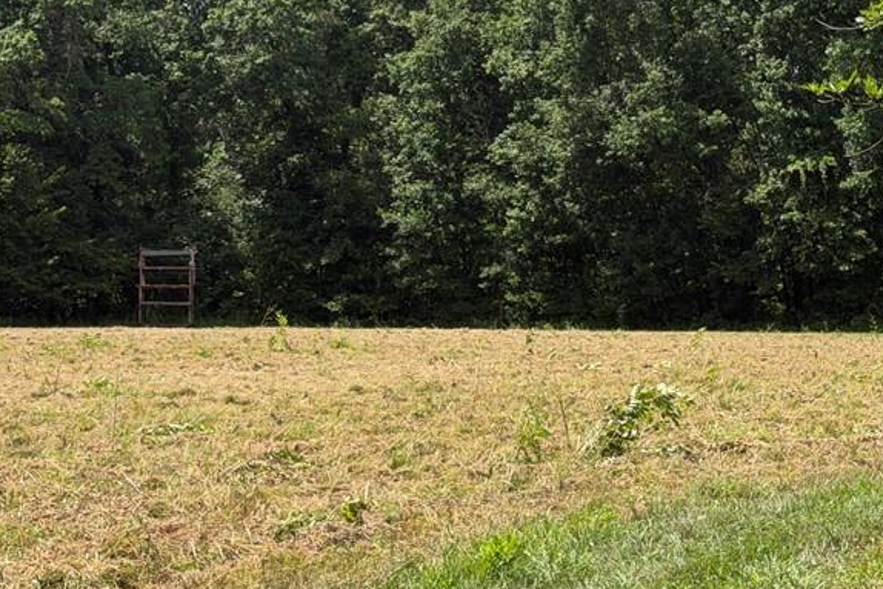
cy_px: 200
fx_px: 2183
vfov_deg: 15.3
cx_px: 388
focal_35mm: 89
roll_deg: +0.8
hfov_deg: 22.9
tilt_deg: +1.9
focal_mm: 6.76
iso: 64
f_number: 1.78
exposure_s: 1/3704
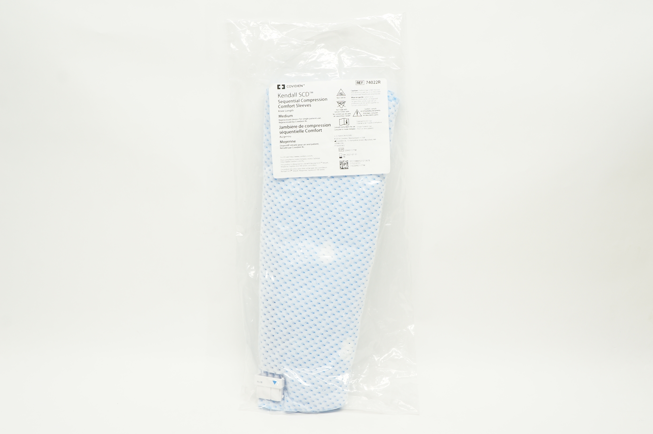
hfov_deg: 55.2
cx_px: 326
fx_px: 625
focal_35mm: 34
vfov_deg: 38.3
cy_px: 217
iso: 400
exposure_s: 1/30
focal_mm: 23
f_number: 8
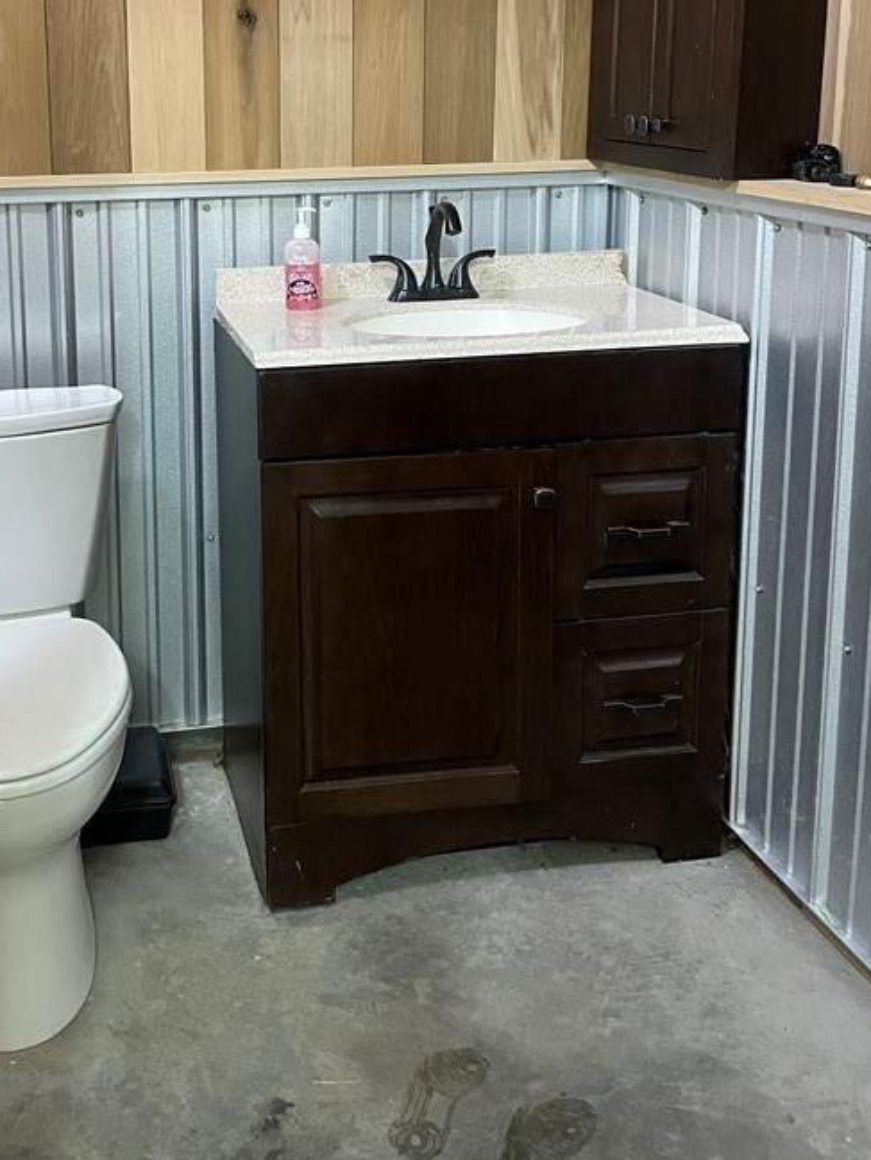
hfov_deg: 34.7
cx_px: 266
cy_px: 313
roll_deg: +0.7
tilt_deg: -9.5
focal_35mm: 41
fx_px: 1375
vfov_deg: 44.5
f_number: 1.6
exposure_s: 1/60
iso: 320
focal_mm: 4.2
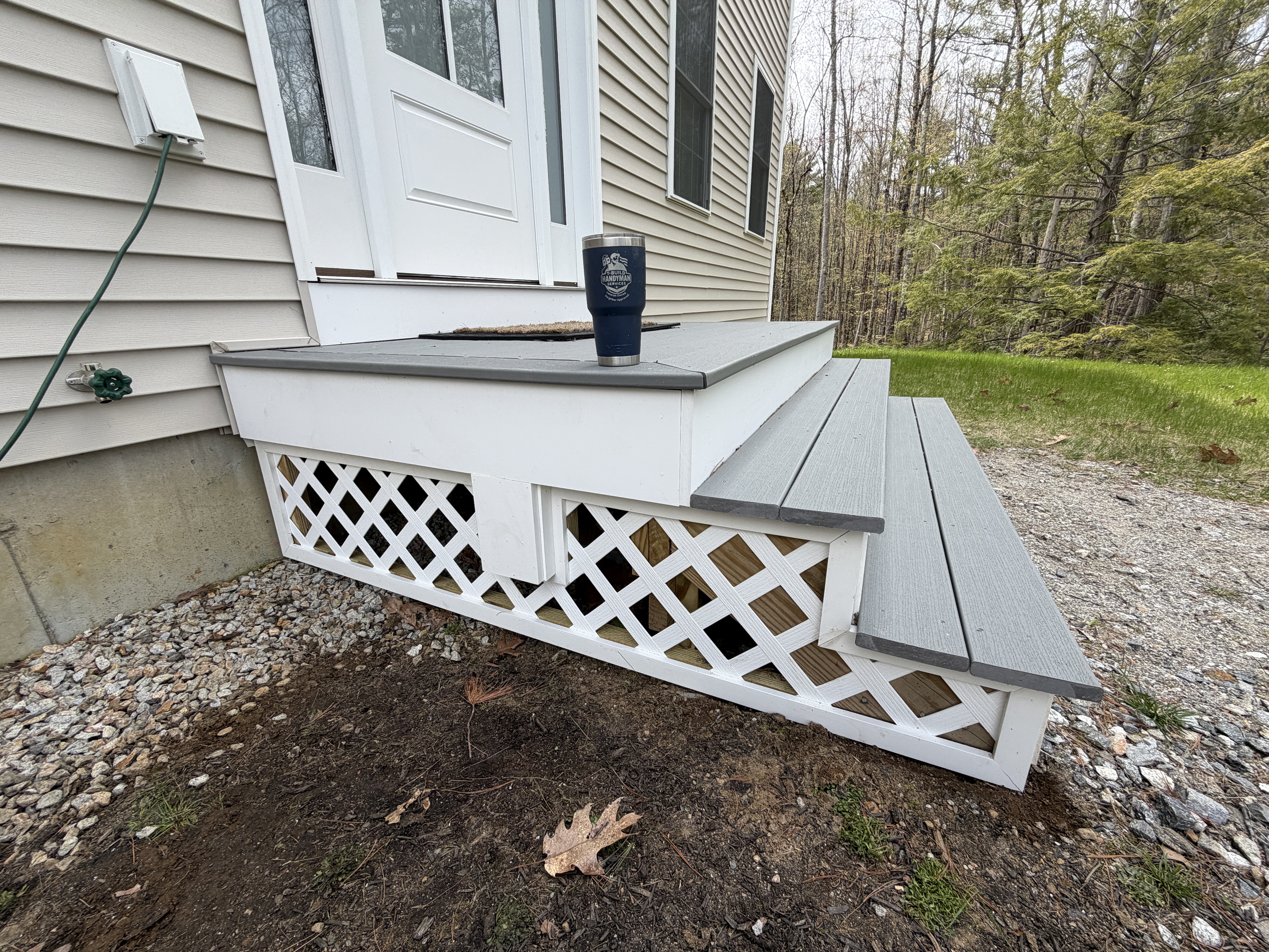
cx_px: 634
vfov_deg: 85.7
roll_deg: +0.2
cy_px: 476
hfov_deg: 102.1
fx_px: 513
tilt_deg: -18.6
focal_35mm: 14
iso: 40
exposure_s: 1/569
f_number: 2.2
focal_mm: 2.22
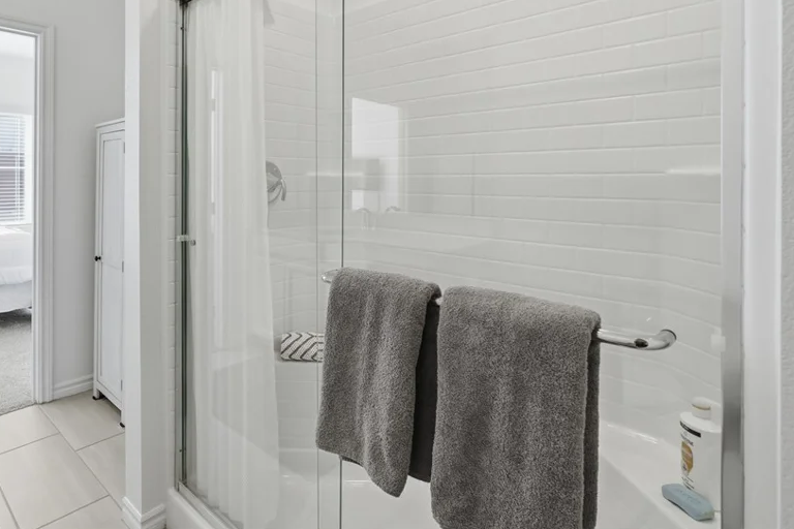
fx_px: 441
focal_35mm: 20
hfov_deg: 82.0
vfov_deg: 60.5
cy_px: 178
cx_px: 286
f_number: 7.1
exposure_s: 1/1250
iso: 500
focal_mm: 10
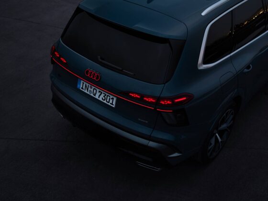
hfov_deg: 42.1
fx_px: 348
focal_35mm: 45
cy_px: 100
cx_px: 134
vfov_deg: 32.2
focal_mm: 57.5
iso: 400
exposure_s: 1/50
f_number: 5.6
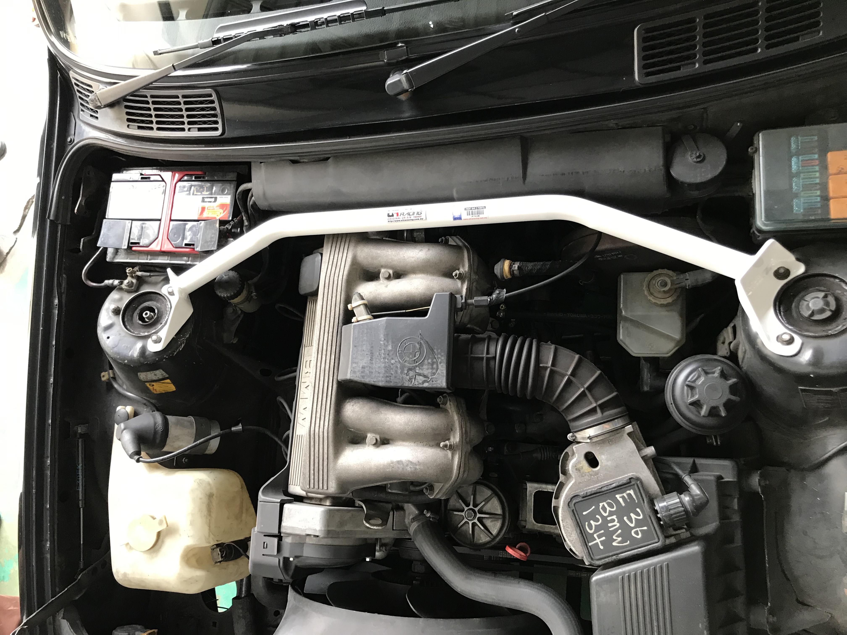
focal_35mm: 28
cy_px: 318
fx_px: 685
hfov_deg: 63.4
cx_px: 424
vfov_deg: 49.7
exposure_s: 1/17
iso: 40
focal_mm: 3.99
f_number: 1.8
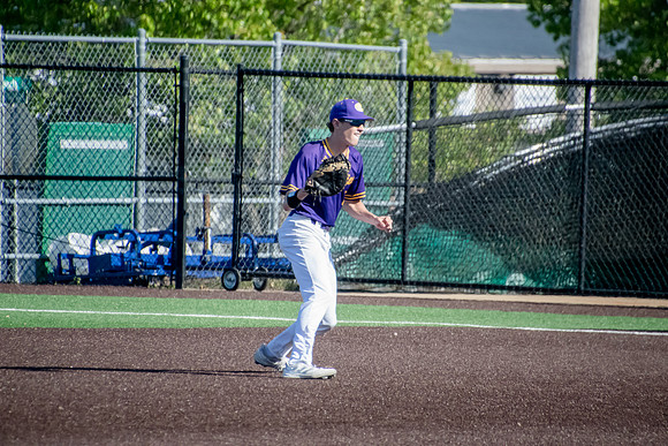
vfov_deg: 2.3
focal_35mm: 600
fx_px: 11135
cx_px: 334
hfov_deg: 3.4
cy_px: 223
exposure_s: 1/4000
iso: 2500
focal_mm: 400
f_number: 6.3
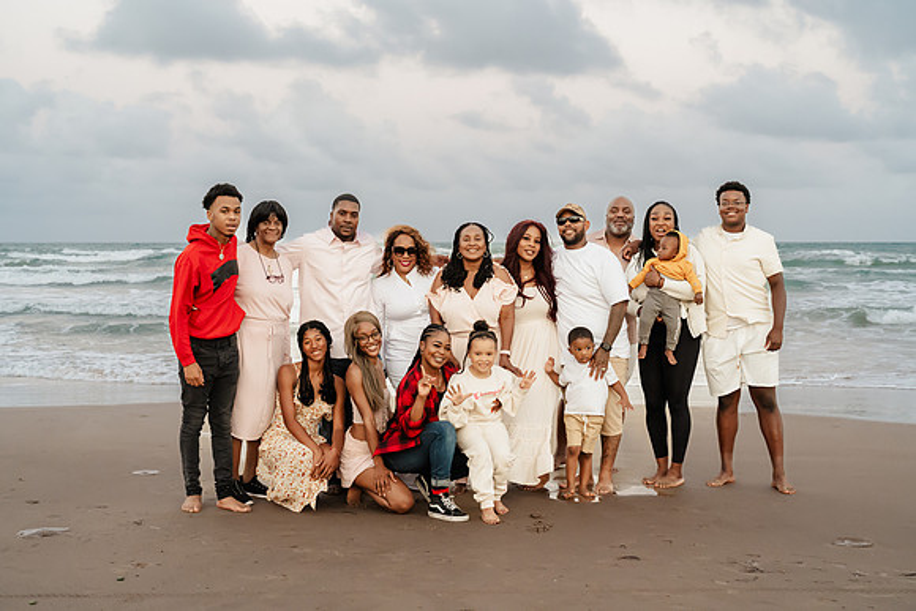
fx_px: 1272
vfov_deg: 27.0
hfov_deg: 39.6
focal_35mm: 50
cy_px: 306
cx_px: 458
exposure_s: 1/200
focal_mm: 50
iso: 4000
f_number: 5.6
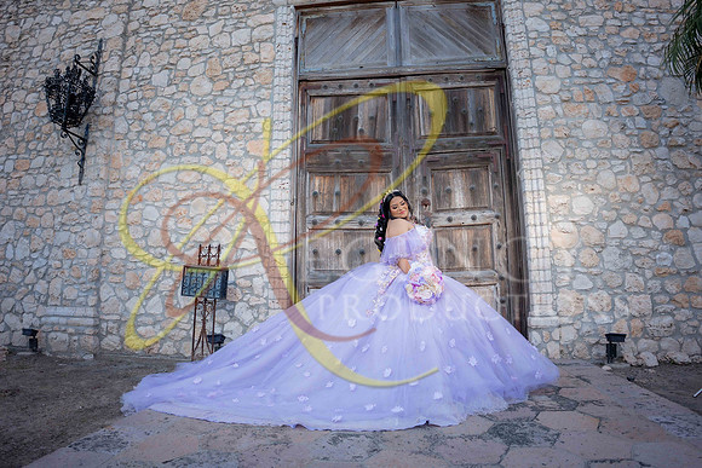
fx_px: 390
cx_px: 351
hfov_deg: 84.0
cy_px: 234
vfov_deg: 62.0
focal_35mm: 20
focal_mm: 20
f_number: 2.8
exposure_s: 1/500
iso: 125
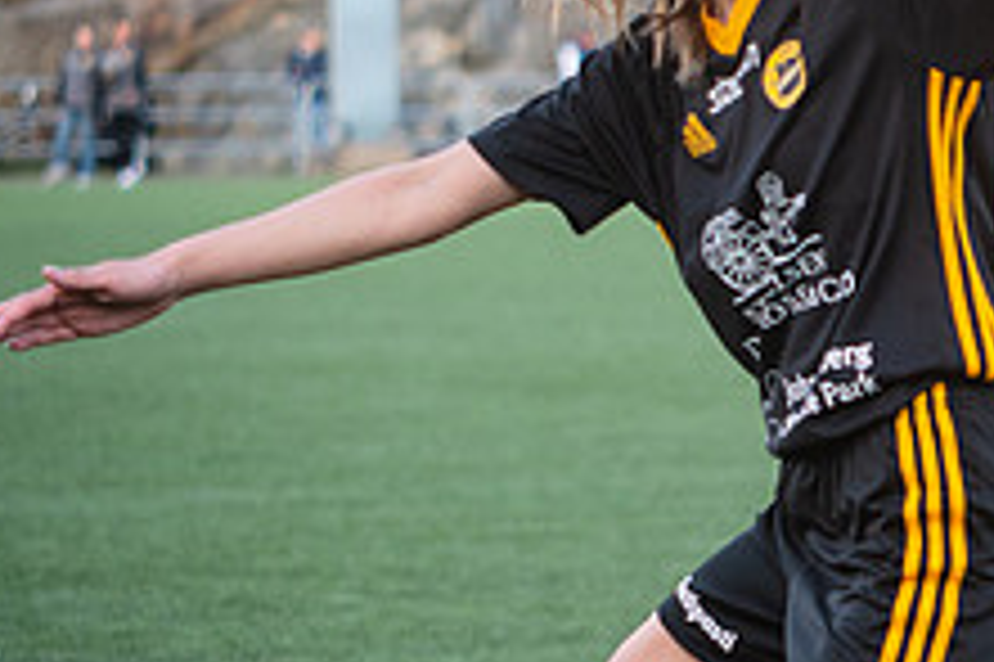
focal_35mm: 260
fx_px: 7173
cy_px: 414
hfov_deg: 7.9
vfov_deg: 5.3
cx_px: 1057
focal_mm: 98
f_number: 4.5
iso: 1400
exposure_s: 1/640
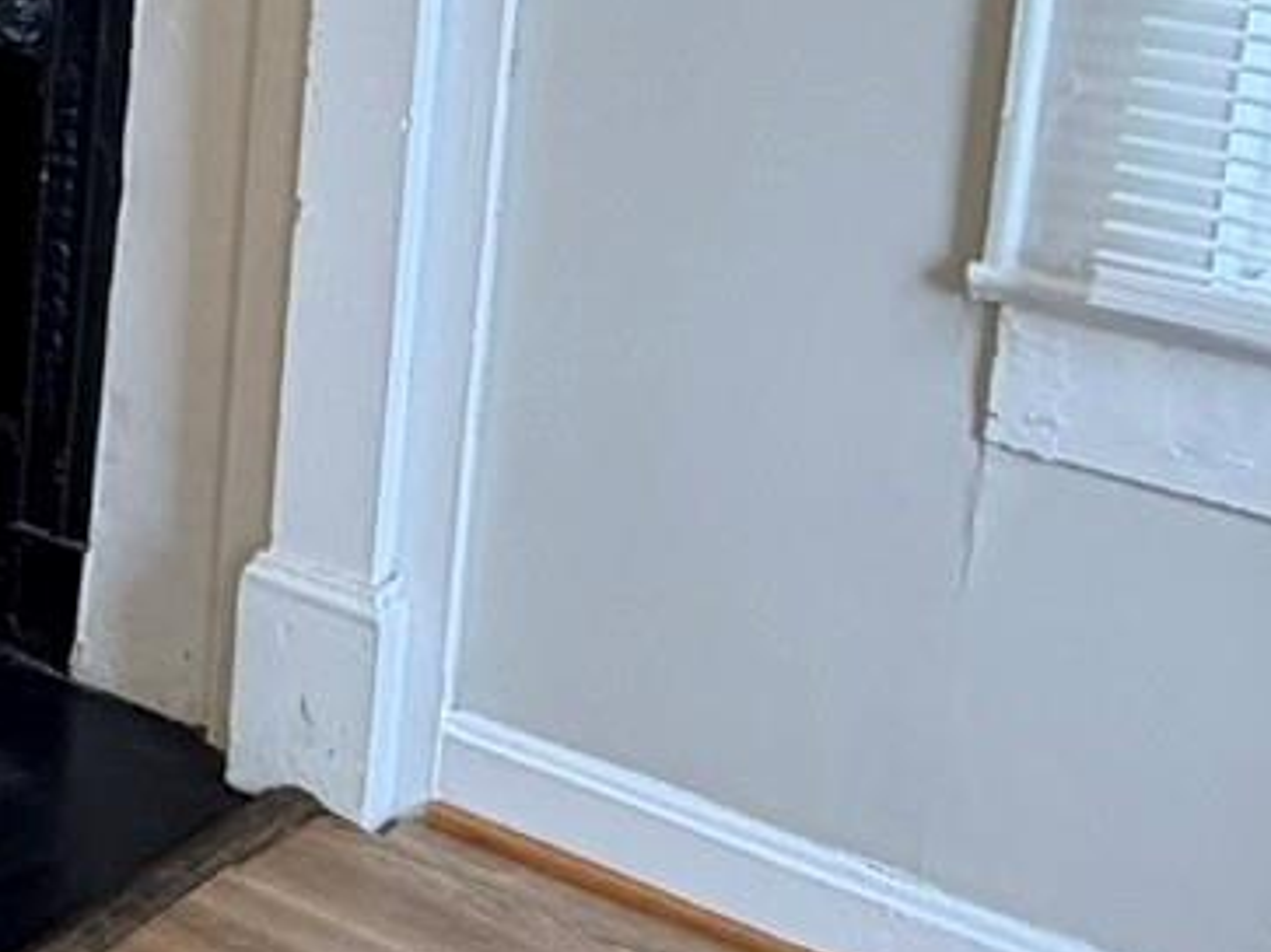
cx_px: -1211
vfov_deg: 17.7
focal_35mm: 79
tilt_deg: -12.2
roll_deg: +2.1
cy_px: -203
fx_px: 2900
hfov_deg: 17.9
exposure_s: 1/120
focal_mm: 2.22
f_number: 2.2
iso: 160
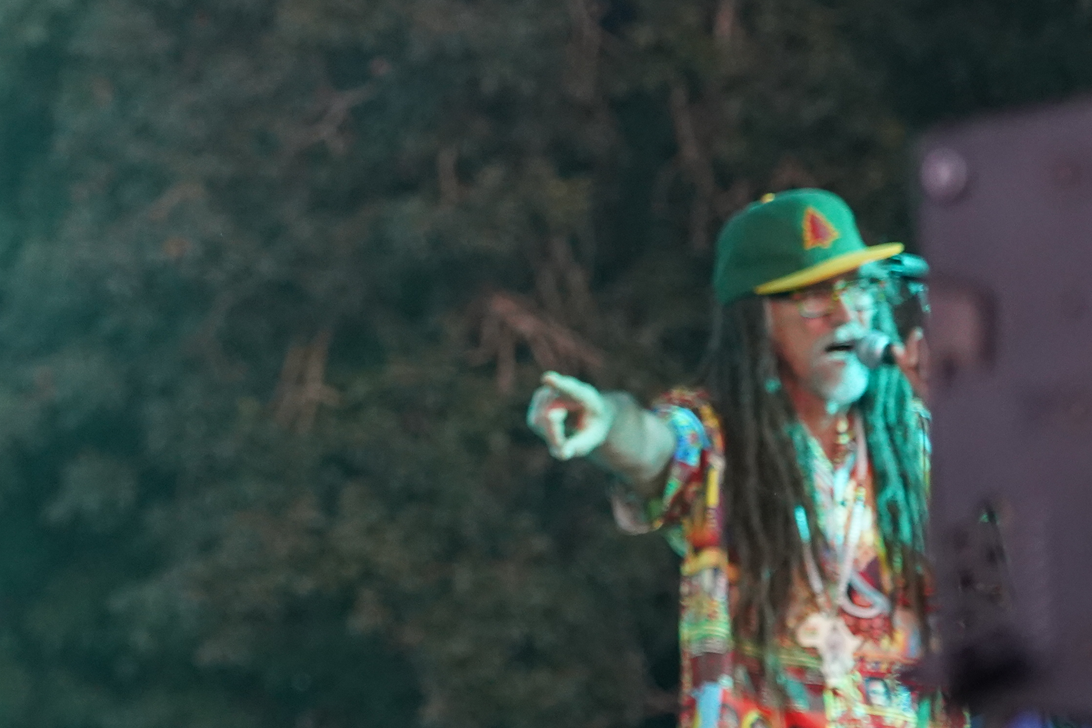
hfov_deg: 8.2
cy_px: 181
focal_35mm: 249
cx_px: -60
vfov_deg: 5.5
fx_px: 7552
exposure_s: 1/160
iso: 4000
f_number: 4
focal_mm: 93
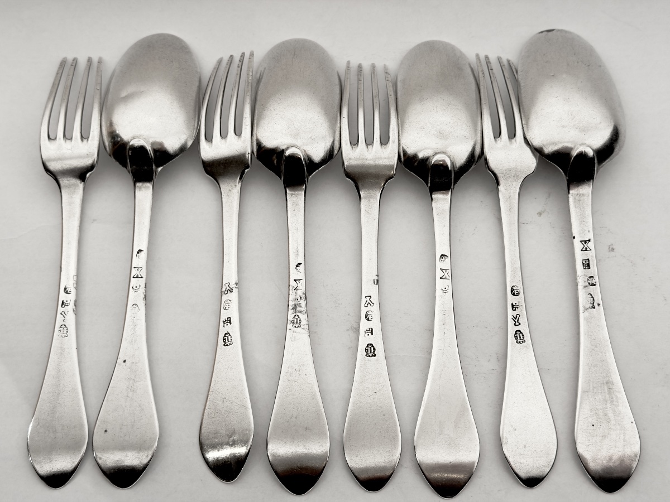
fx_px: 929
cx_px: 335
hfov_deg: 39.7
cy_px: 251
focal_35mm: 48
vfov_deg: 30.3
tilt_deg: -69.4
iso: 80
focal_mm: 6.76
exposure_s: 1/50
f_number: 1.78
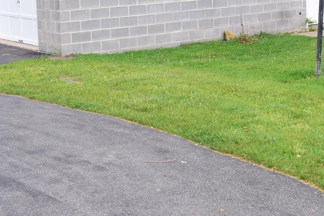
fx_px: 711
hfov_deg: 25.2
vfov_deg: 16.9
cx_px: 263
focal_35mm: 79
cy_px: -8
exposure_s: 1/200
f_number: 7.1
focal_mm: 24
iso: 250
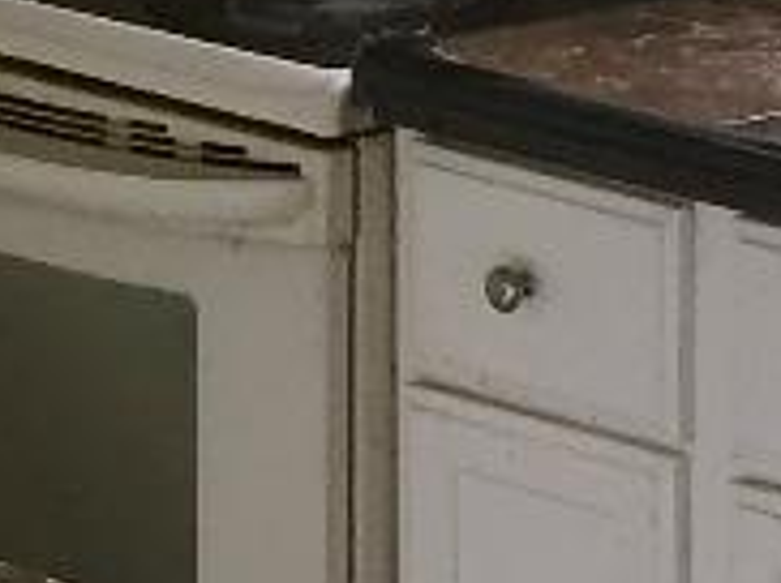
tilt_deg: -6.3
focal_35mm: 230
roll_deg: -0.4
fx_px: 5182
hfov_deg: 8.6
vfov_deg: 6.3
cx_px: 528
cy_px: -424
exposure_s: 1/30
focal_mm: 4.15
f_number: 2.2
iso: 32
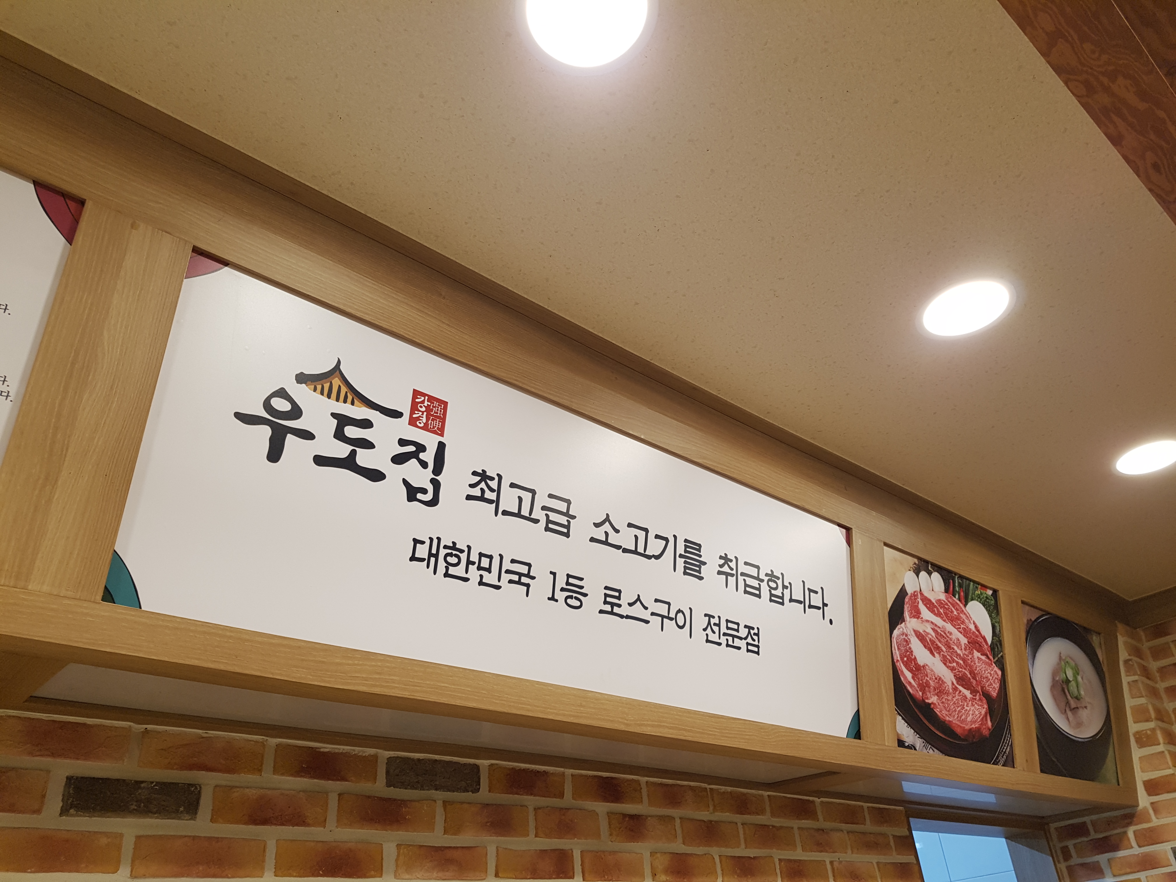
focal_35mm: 26
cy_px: 441
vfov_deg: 53.1
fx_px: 883
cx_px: 588
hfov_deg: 67.3
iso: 80
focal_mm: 4.2
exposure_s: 1/60
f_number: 1.7
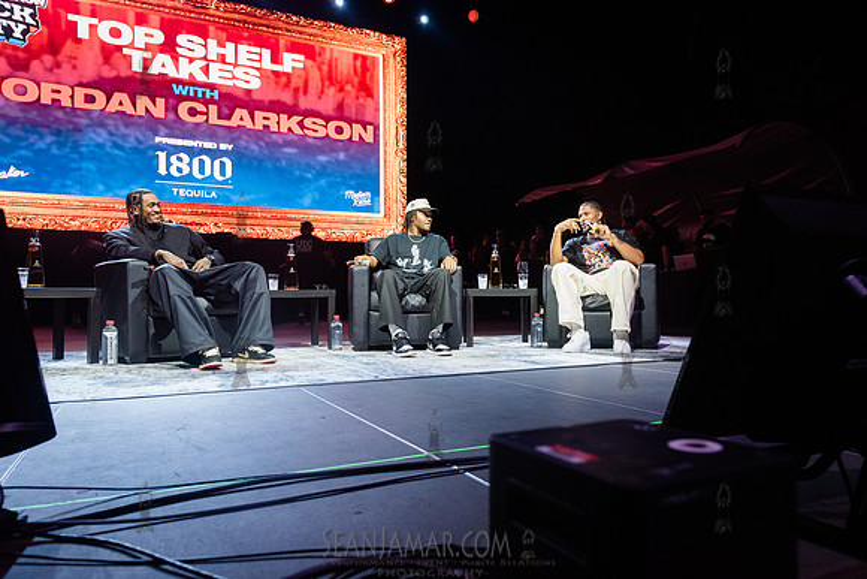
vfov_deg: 51.0
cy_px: 290
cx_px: 445
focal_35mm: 25
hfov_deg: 71.1
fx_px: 606
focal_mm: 24
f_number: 4
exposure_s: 1/1000
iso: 5000
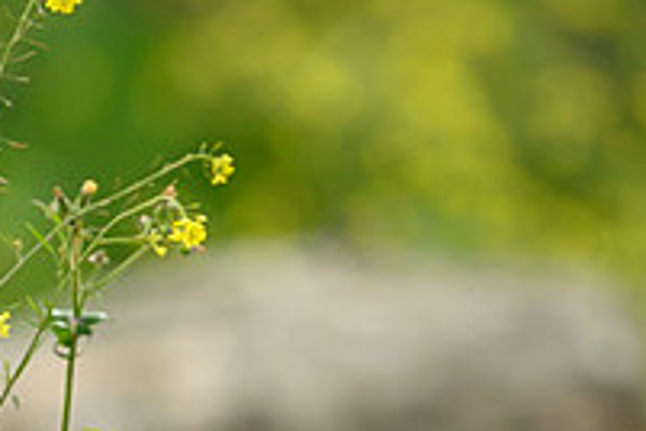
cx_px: 219
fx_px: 28942
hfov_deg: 1.3
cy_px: 605
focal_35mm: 1613
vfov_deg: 0.9
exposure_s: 1/2000
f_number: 4
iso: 1000
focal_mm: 560
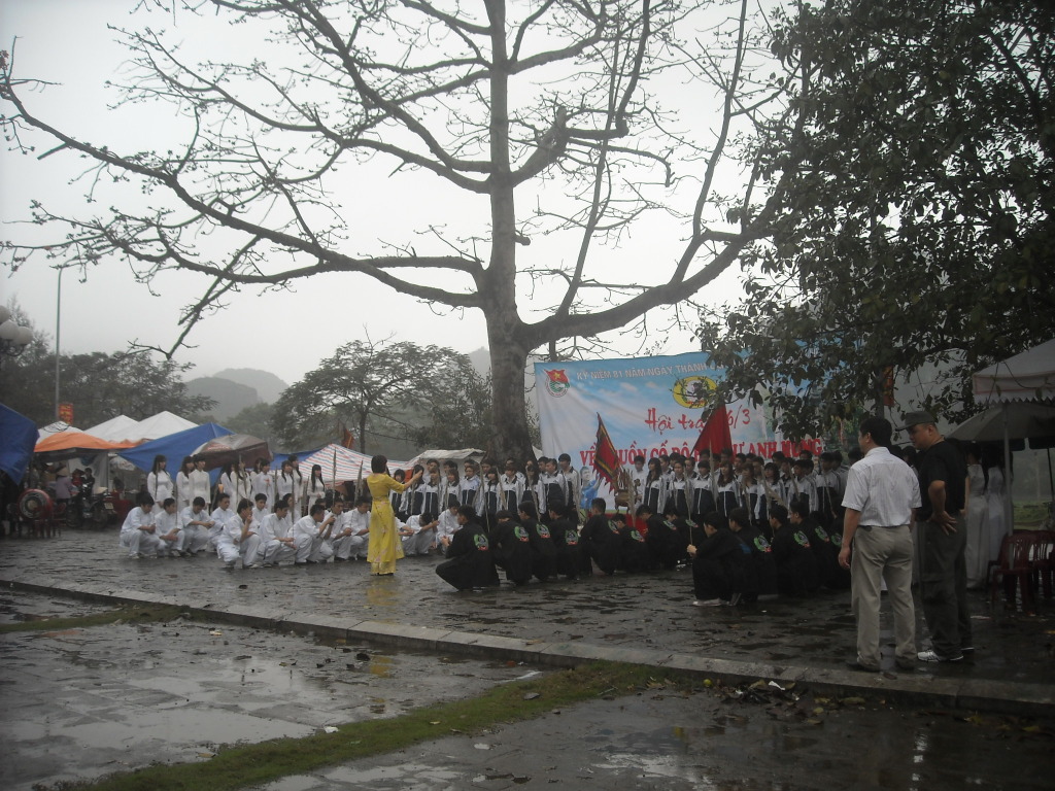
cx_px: 528
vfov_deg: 40.7
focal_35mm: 35
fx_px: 1067
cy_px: 396
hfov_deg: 52.6
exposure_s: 1/228
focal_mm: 5.7
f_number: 2.8
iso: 64
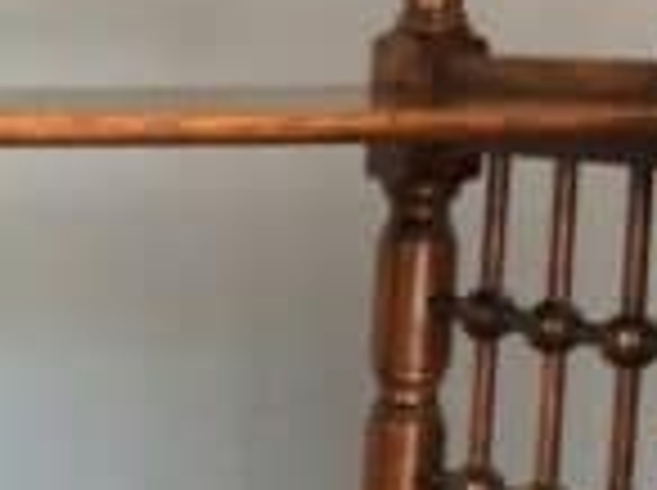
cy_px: 650
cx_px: -216
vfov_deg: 8.7
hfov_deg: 11.5
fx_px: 3183
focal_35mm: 168
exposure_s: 1/25
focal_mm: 3.3
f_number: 2.4
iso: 50
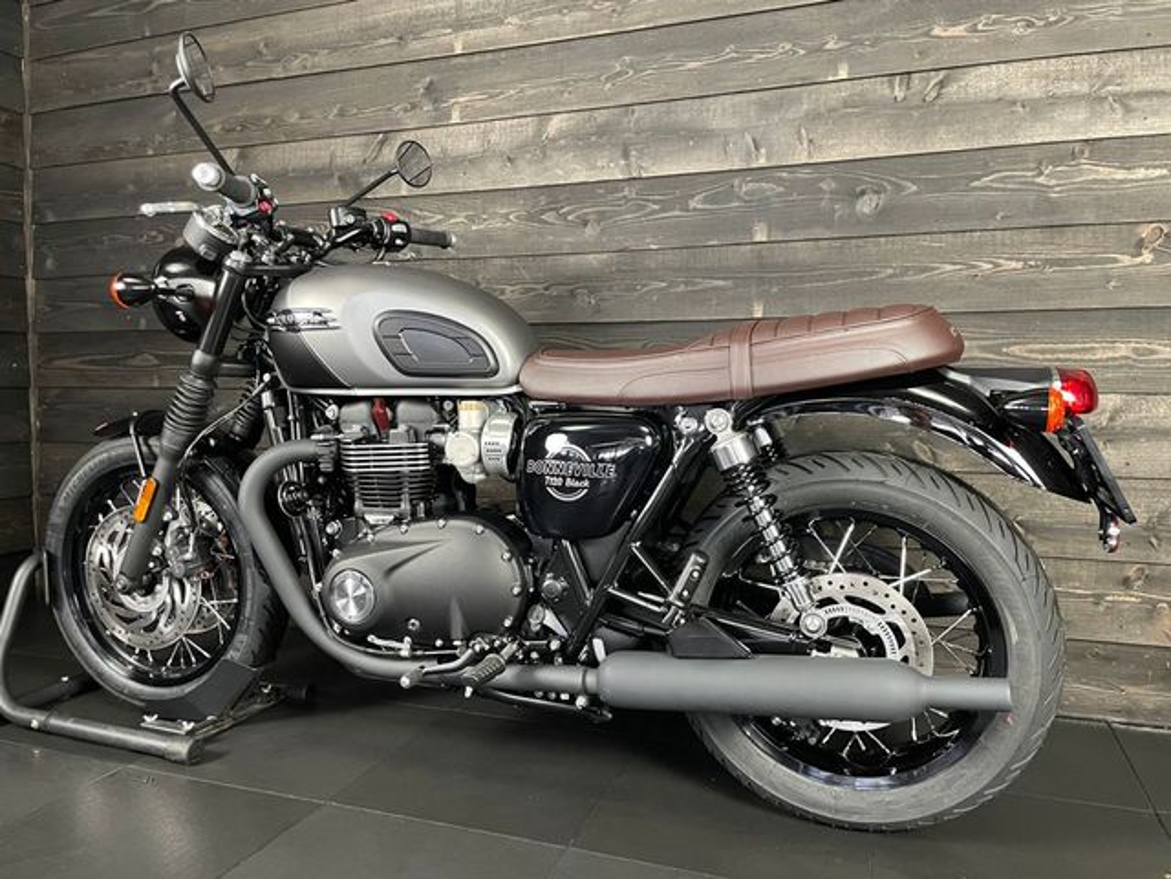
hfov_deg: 67.3
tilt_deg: -3.4
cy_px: 440
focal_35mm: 26
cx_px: 586
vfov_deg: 53.1
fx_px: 880
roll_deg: -0.1
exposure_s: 1/33
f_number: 1.6
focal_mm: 4.2
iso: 400
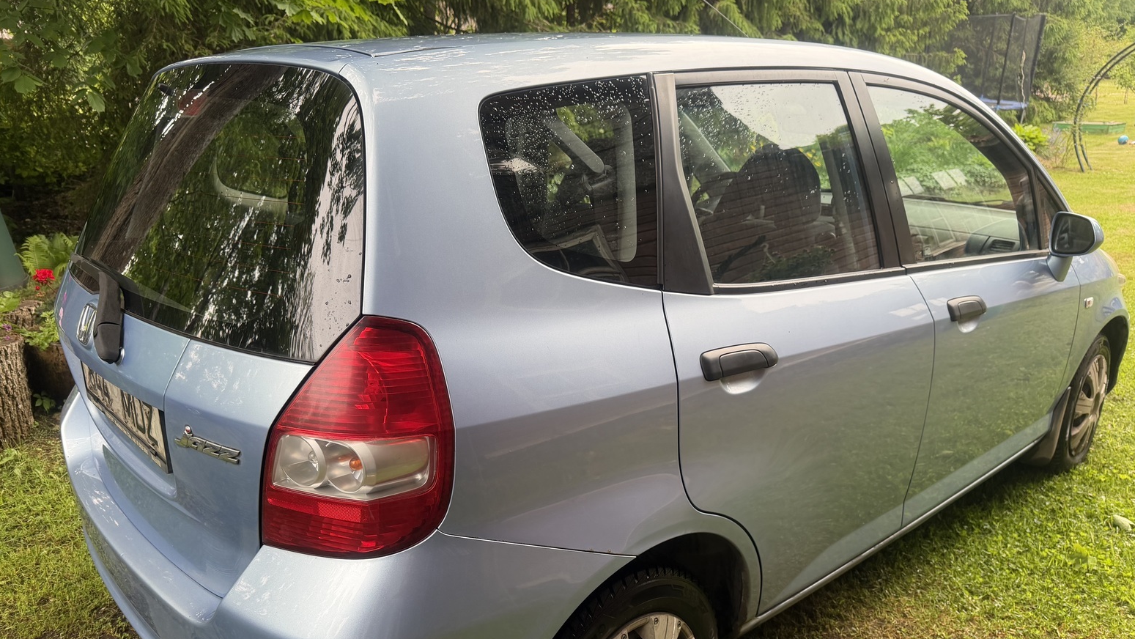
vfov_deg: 42.7
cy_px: 383
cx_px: 572
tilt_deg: -21.3
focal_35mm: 27
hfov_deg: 69.8
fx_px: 813
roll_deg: +1.7
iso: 100
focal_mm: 6.76
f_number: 1.78
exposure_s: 1/598
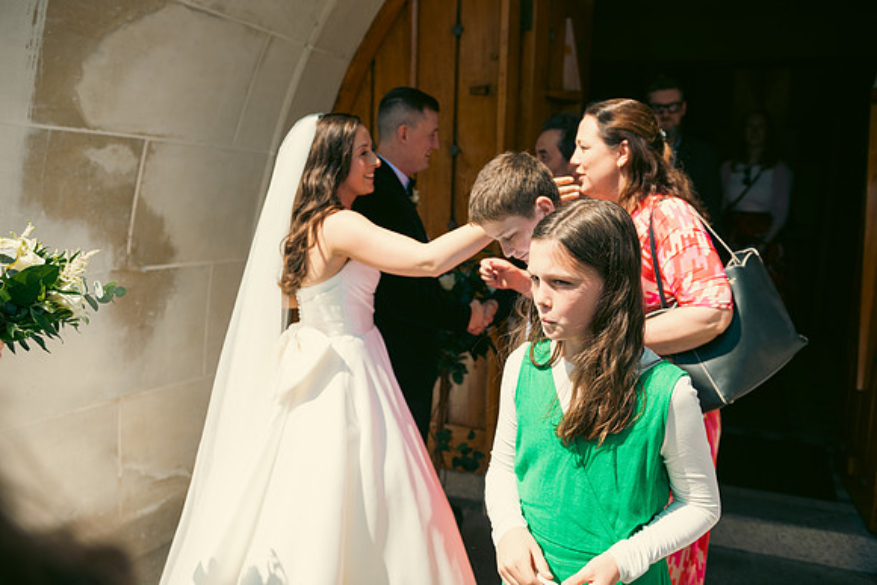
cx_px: 438
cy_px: 292
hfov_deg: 55.8
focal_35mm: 34
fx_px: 828
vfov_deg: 38.9
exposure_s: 1/800
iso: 100
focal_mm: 34
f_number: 3.5
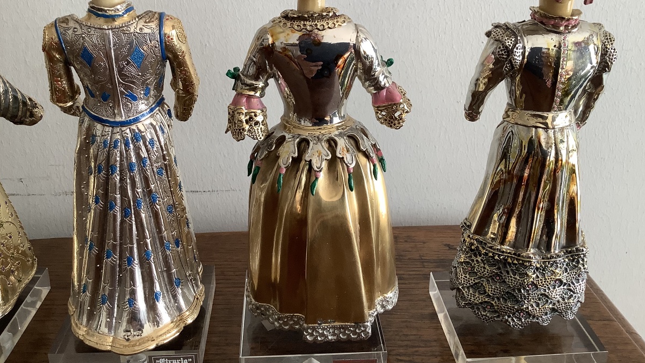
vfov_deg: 34.4
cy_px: 121
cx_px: 322
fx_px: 582
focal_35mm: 34
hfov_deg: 58.0
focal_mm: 3.3
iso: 64
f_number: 2.4
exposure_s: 1/50
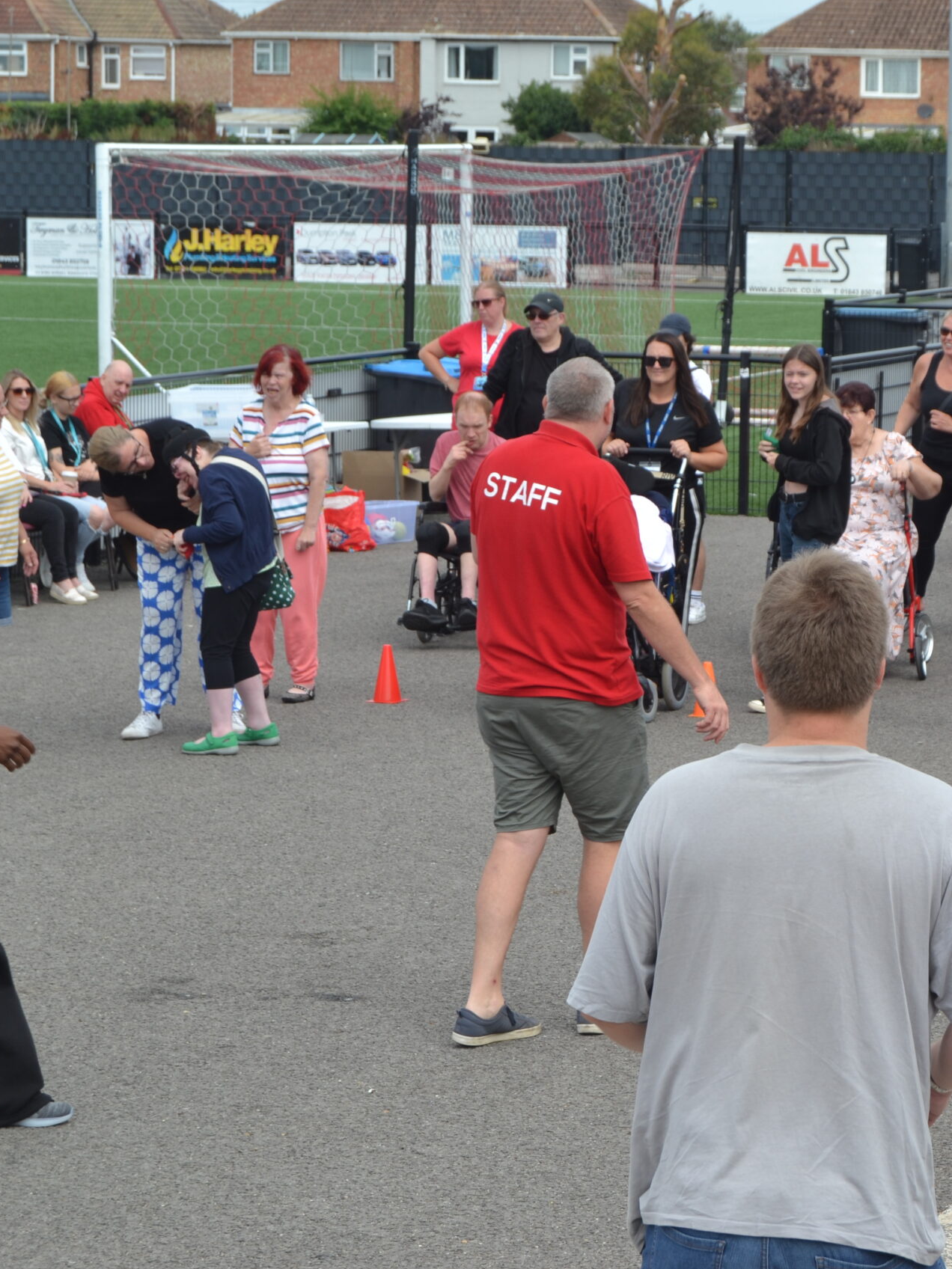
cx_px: 832
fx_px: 4390
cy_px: 632
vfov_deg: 16.5
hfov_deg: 12.3
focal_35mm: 120
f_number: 8
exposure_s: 1/160
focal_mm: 55
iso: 100
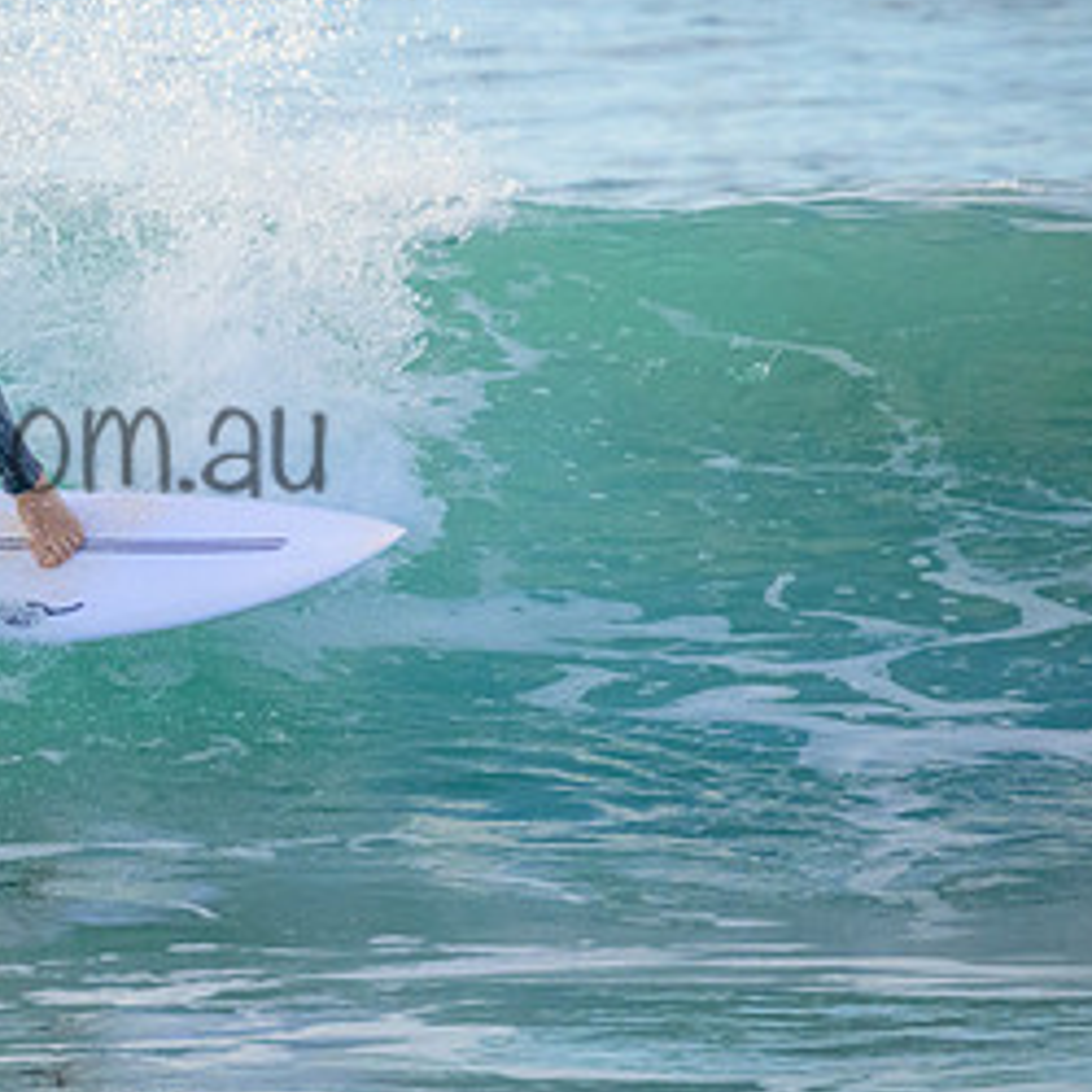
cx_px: -135
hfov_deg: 1.4
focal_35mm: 1280
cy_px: 391
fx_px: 45684
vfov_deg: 1.4
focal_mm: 650
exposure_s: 1/2000
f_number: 11
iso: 5000
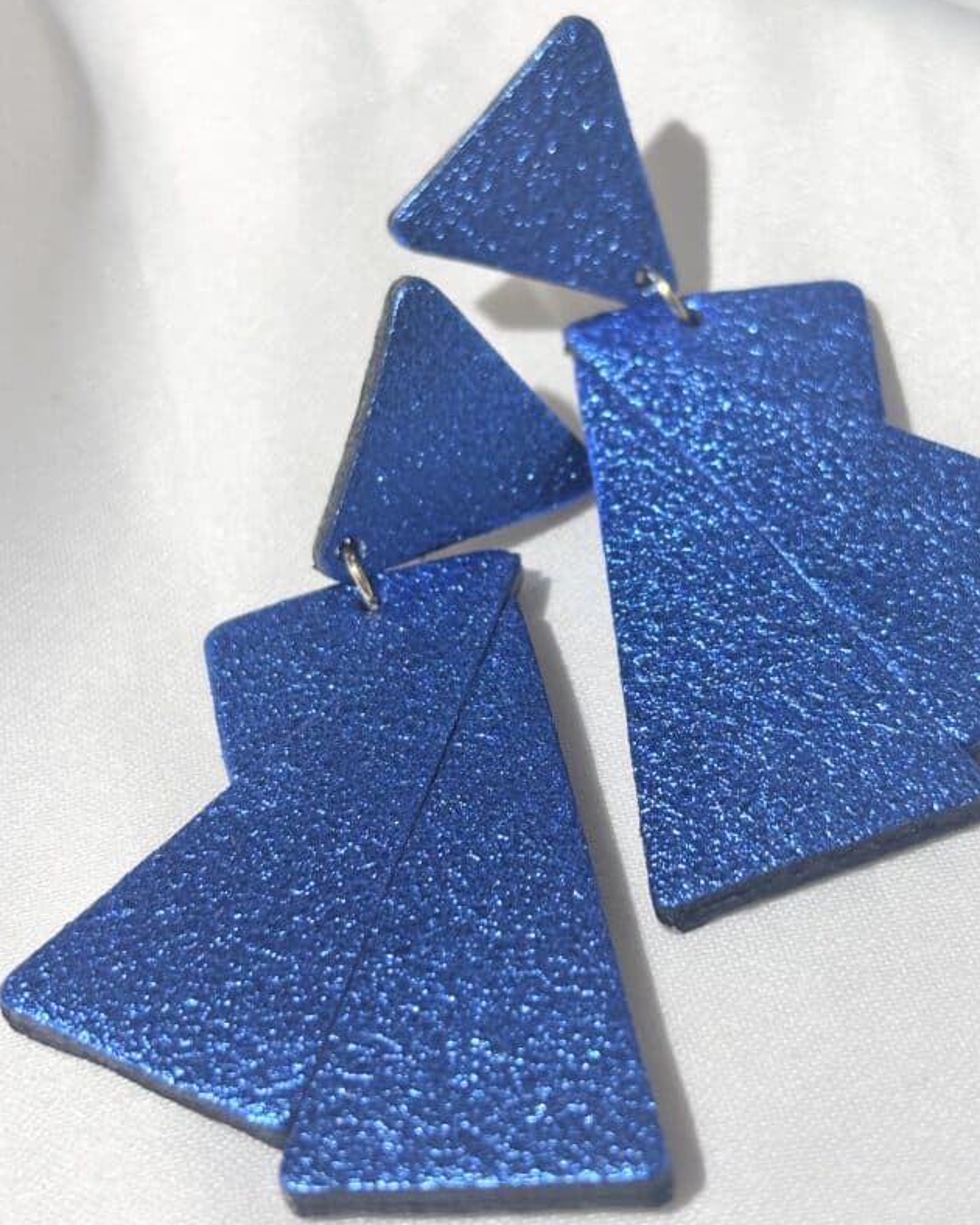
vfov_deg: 28.7
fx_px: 2392
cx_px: 585
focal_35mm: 66
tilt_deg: -45.5
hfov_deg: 23.1
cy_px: 577
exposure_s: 1/204
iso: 32
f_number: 1.6
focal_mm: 5.96
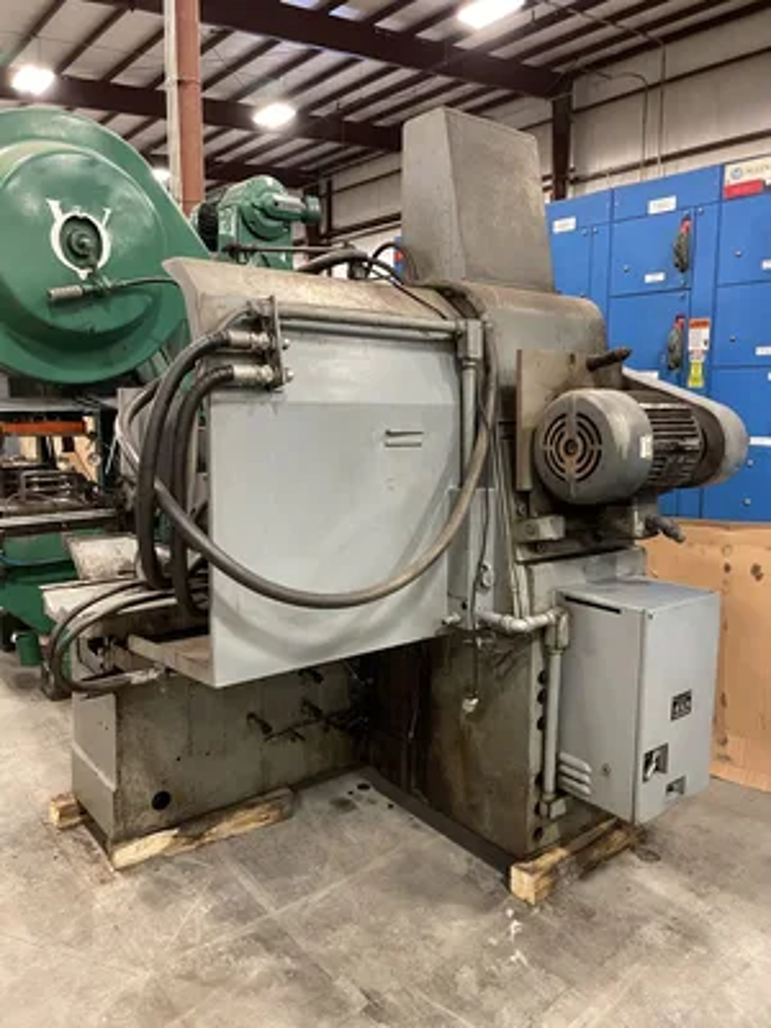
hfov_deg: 53.1
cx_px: 386
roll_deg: -1.2
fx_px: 772
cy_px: 514
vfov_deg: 67.3
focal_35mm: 26
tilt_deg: -7.7
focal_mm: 4.2
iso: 640
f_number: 1.6
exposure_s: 1/30
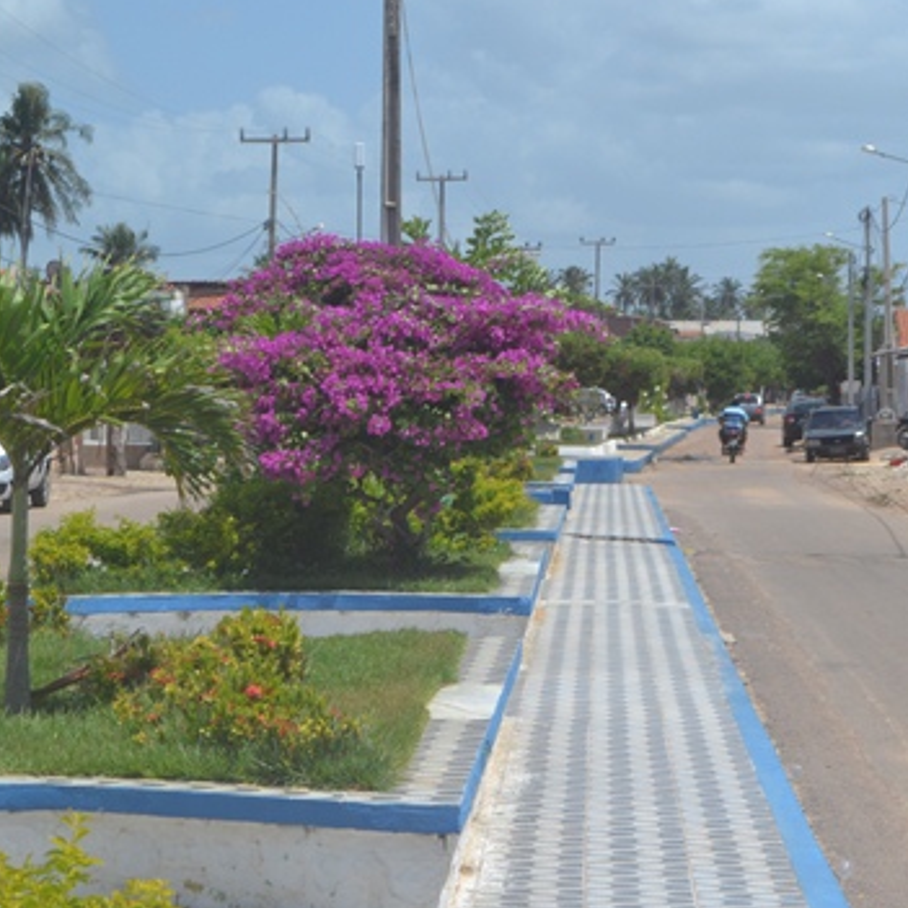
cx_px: 429
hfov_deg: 13.7
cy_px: 521
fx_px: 3792
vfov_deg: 13.7
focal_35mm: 128
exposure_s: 1/250
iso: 100
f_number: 8
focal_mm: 55
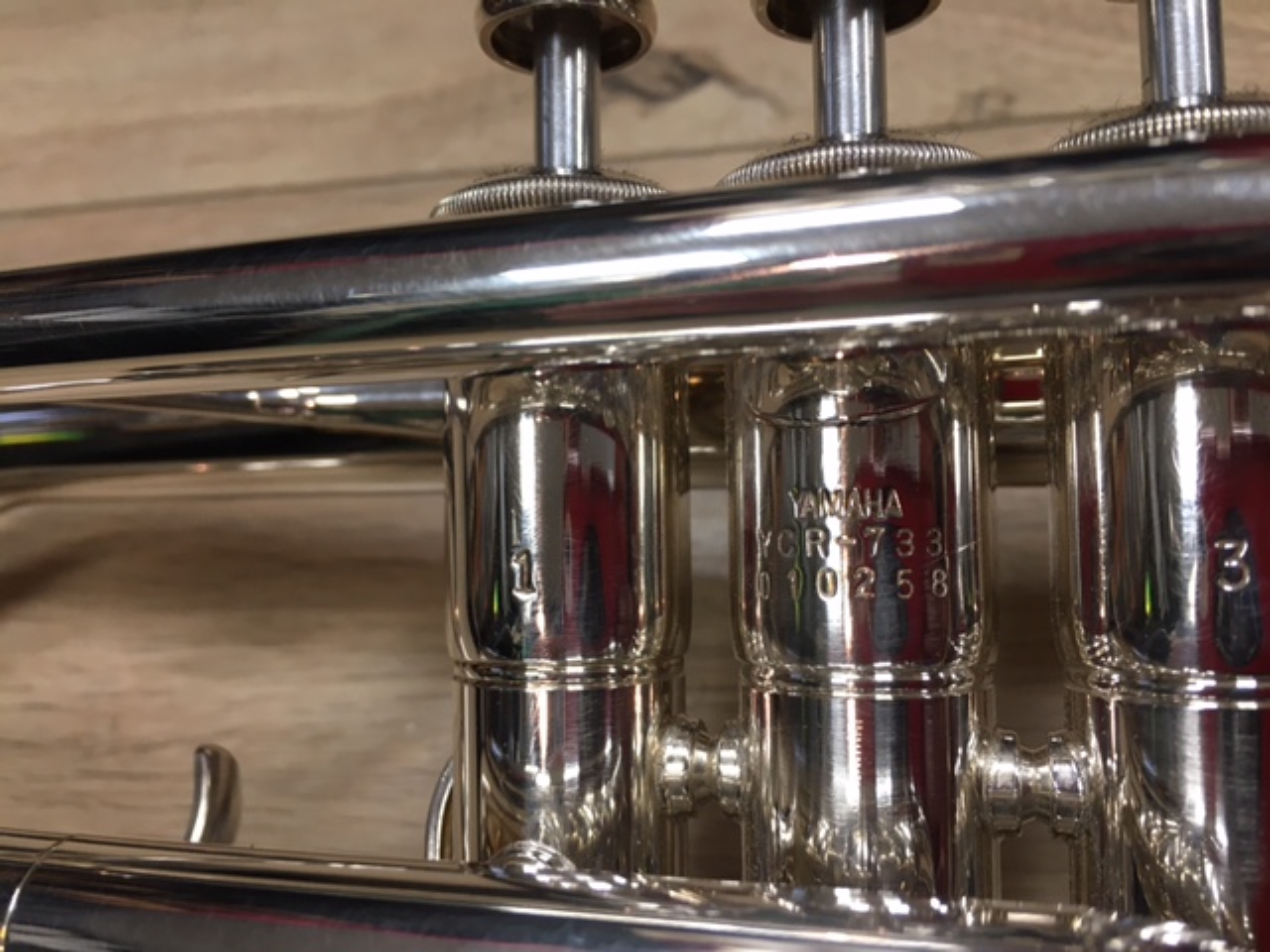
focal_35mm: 29
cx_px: 635
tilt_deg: -58.2
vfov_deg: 48.2
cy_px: 476
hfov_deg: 61.7
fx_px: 1064
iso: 100
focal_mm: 4.15
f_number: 2.2
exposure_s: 1/33
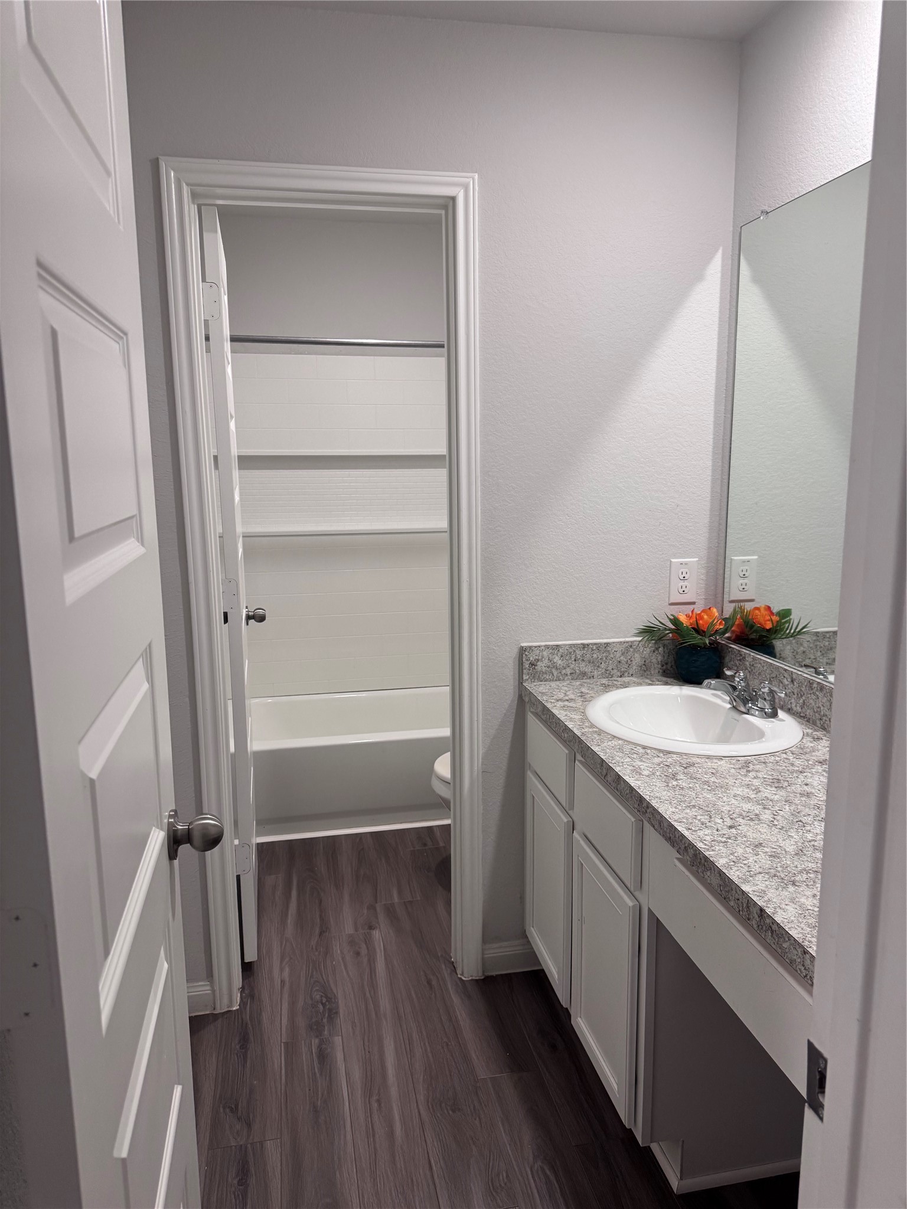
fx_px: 838
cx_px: 454
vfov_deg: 71.6
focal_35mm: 24
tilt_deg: -9.6
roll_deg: +1.9
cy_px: 604
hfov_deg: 56.8
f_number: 1.78
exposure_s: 1/120
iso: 200
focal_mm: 6.76
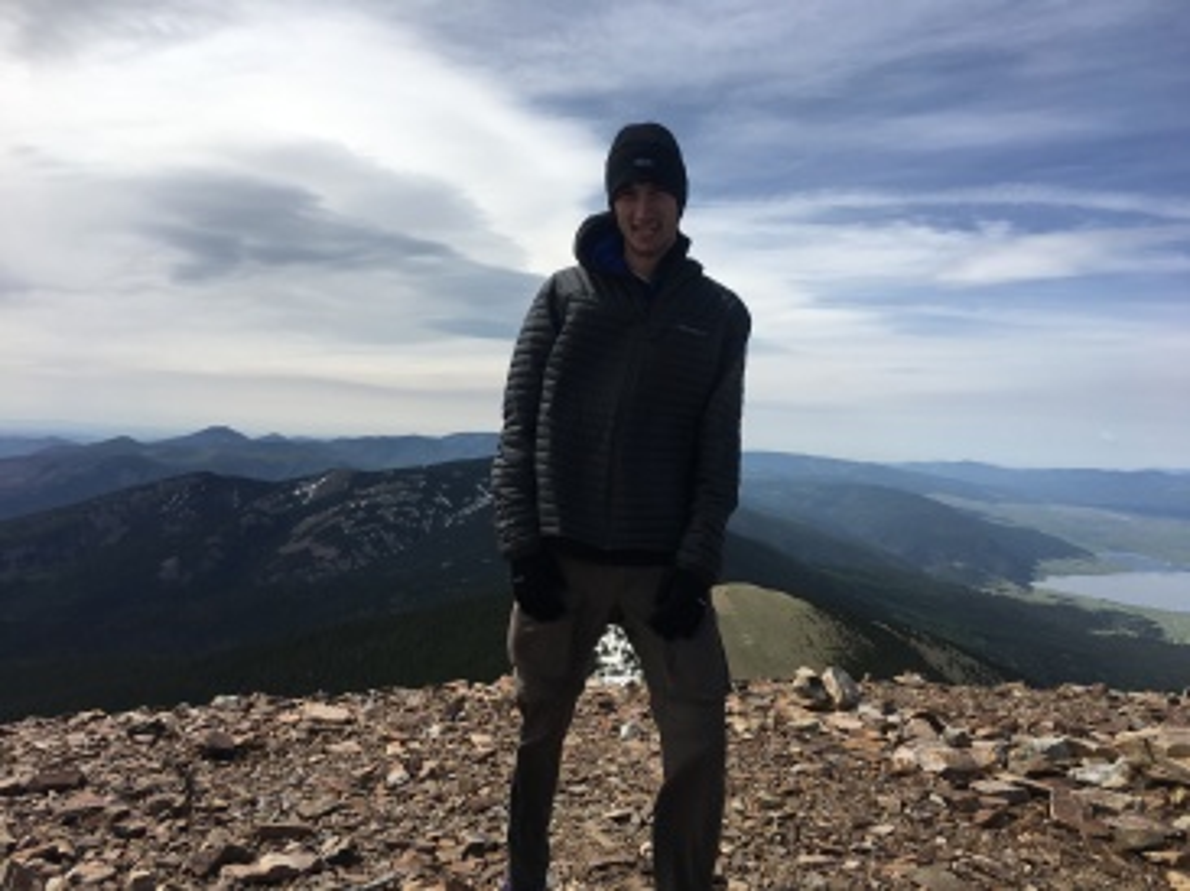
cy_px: 446
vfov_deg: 48.2
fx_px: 996
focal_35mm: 29
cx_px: 595
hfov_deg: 61.7
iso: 25
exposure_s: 1/2137
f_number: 2.2
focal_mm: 4.15
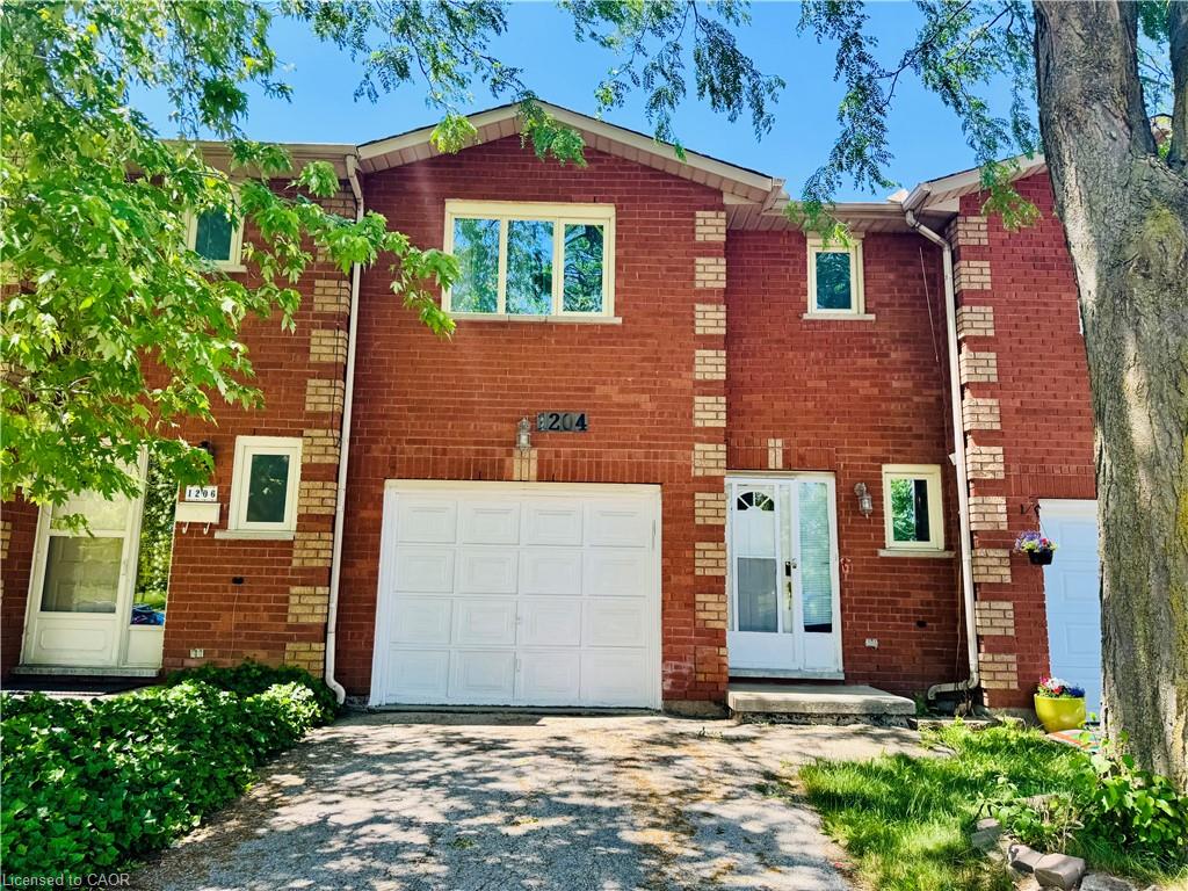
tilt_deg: +8.9
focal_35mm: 24
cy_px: 446
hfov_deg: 71.6
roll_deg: -0.5
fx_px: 824
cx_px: 594
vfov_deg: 56.8
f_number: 1.78
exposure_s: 1/693
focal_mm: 6.76
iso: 80
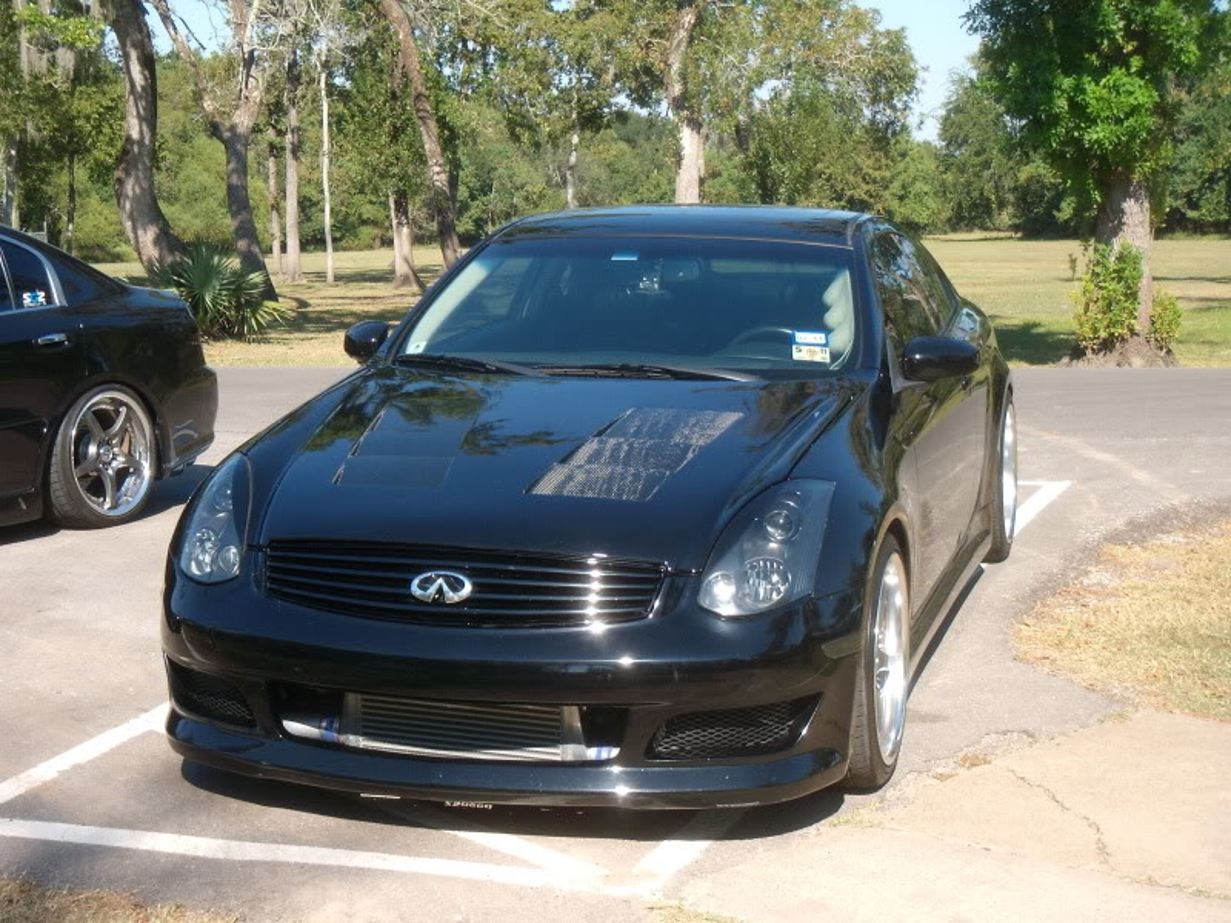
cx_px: 616
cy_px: 462
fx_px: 2134
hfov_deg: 32.2
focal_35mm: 60
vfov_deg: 24.4
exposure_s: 1/156
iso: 64
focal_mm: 10
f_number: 6.1
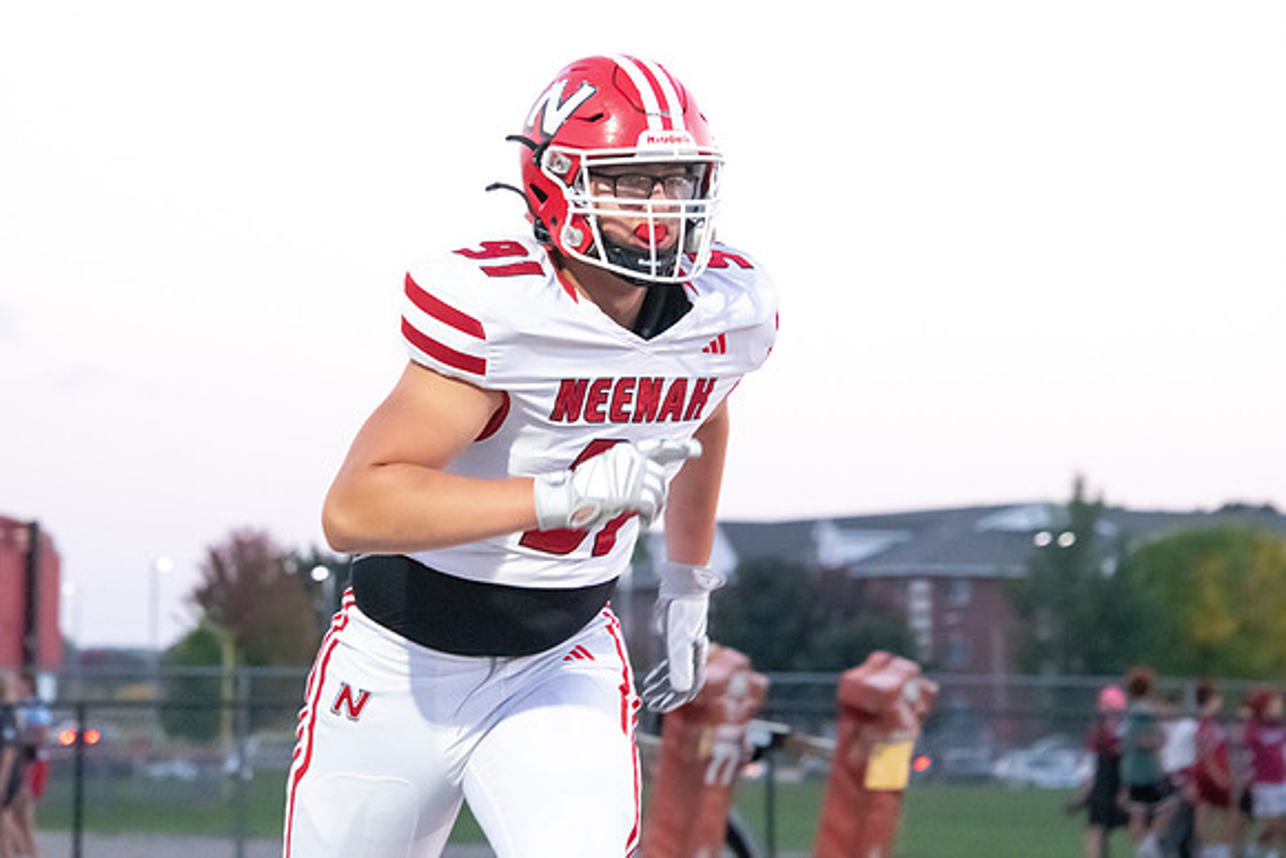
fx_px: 6001
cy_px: 378
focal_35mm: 168
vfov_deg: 8.2
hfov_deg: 12.2
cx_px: 566
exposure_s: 1/320
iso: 10000
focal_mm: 150
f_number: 7.1
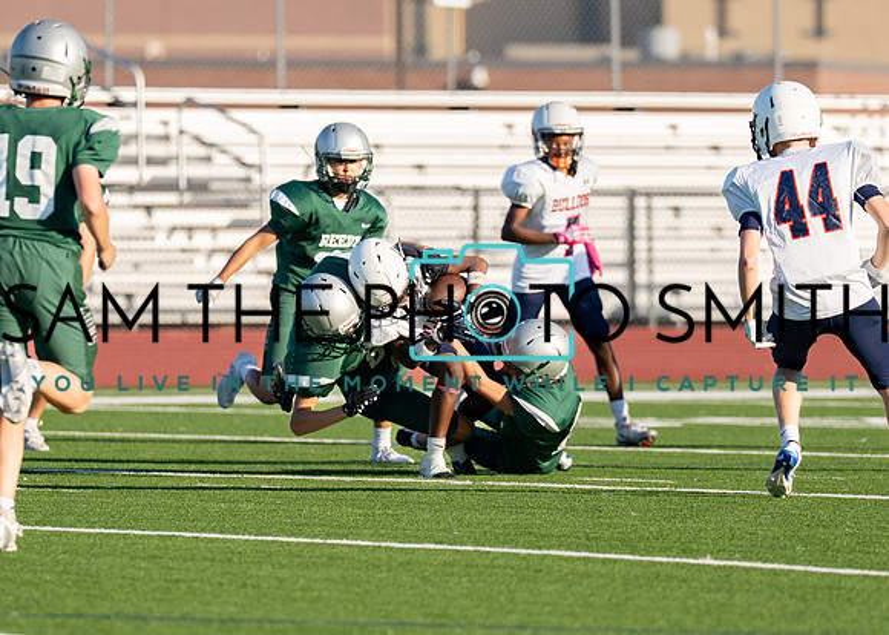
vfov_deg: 3.4
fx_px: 10759
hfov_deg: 4.7
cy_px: 323
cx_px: 519
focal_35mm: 426
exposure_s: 1/4000
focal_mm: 200
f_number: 2.8
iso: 200
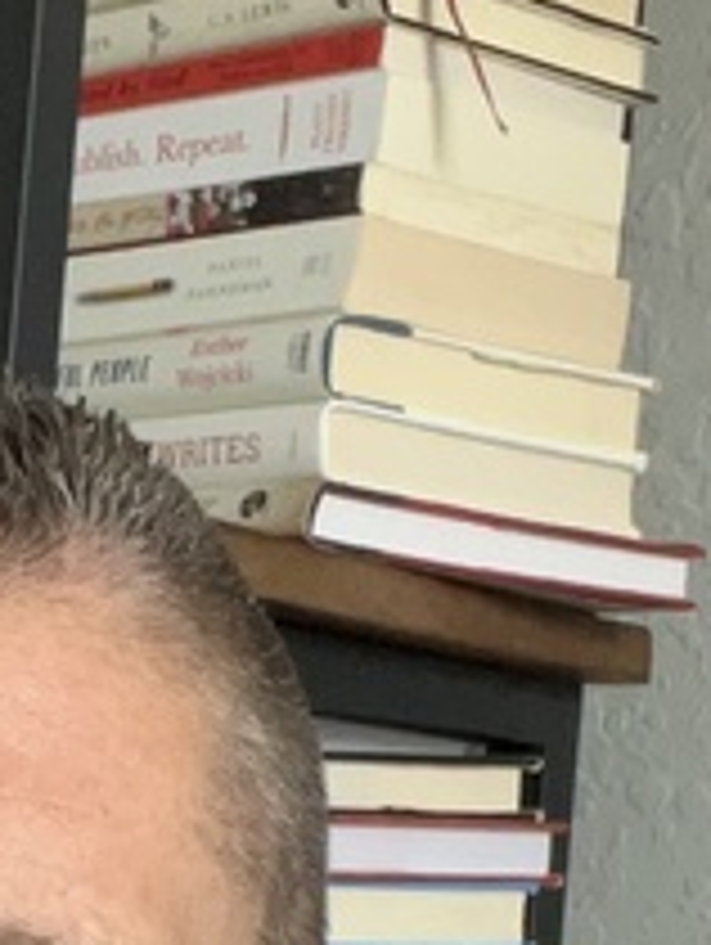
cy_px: 983
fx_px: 3635
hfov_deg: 10.7
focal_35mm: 133
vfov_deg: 14.5
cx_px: -374
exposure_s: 1/60
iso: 125
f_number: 2.2
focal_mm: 2.71
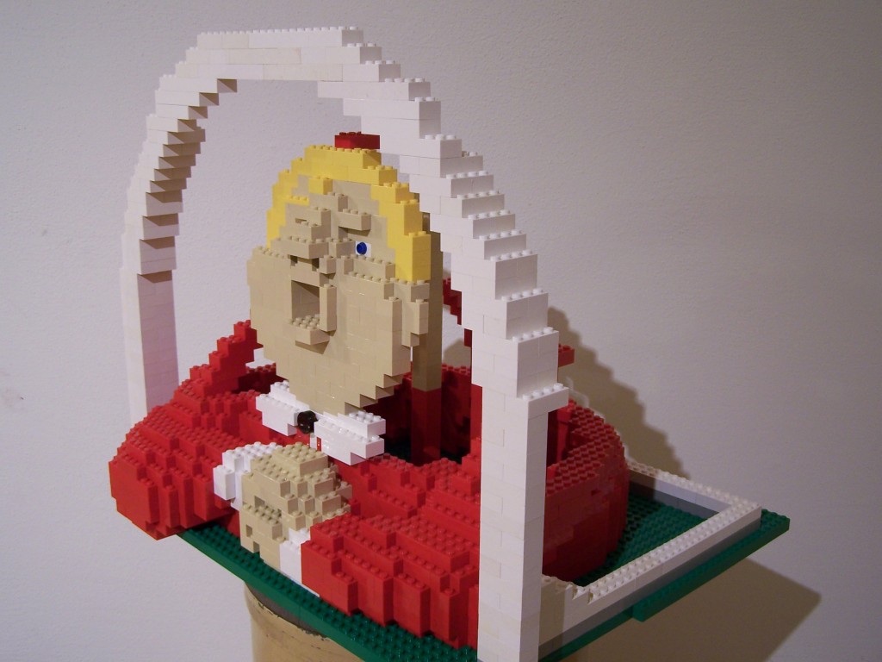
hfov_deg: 49.0
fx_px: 968
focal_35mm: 38
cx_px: 441
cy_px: 331
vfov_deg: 37.7
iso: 80
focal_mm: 6.3
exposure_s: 1/2
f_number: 2.8
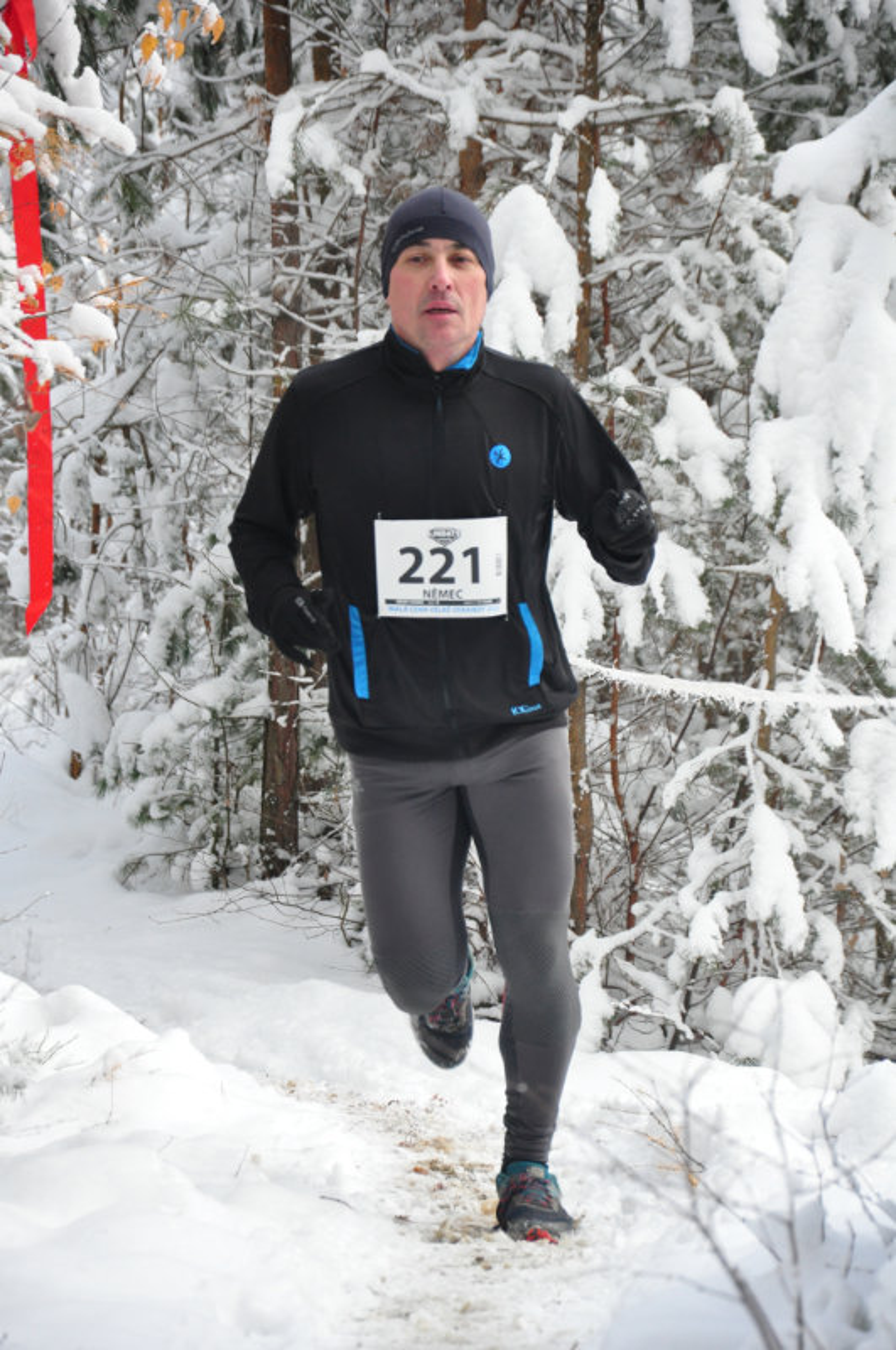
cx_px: 448
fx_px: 5897
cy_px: 675
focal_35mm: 158
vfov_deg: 13.1
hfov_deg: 8.7
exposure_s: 1/500
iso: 1000
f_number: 5.6
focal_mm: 105
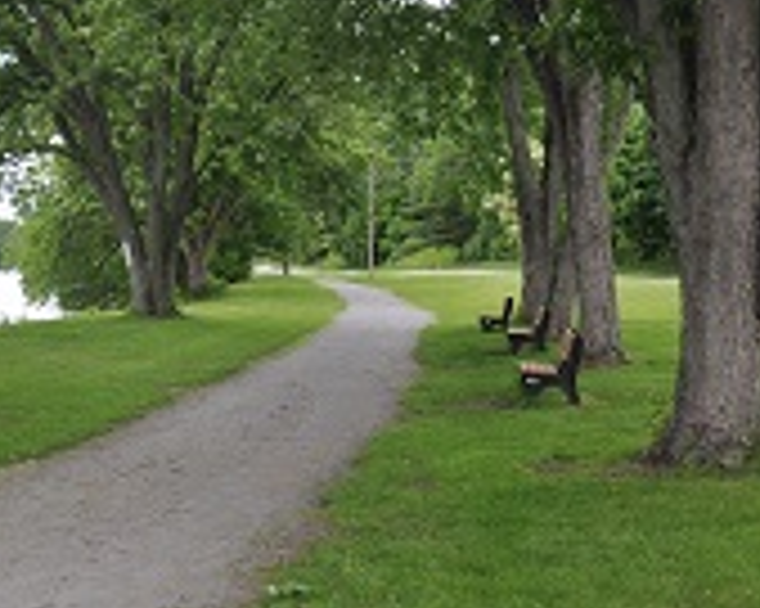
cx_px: -27
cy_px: 295
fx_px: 1349
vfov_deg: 25.4
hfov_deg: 29.1
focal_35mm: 60
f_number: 4.5
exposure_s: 1/200
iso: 200
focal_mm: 18
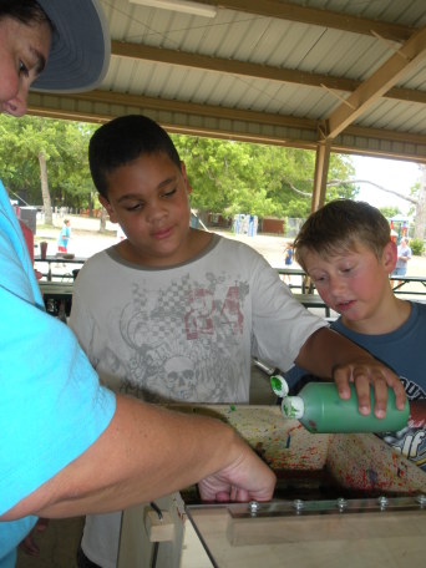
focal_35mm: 36
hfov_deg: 39.7
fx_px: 591
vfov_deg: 51.4
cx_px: 213
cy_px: 284
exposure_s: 1/83.8
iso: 64
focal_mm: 6.3
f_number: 3.5
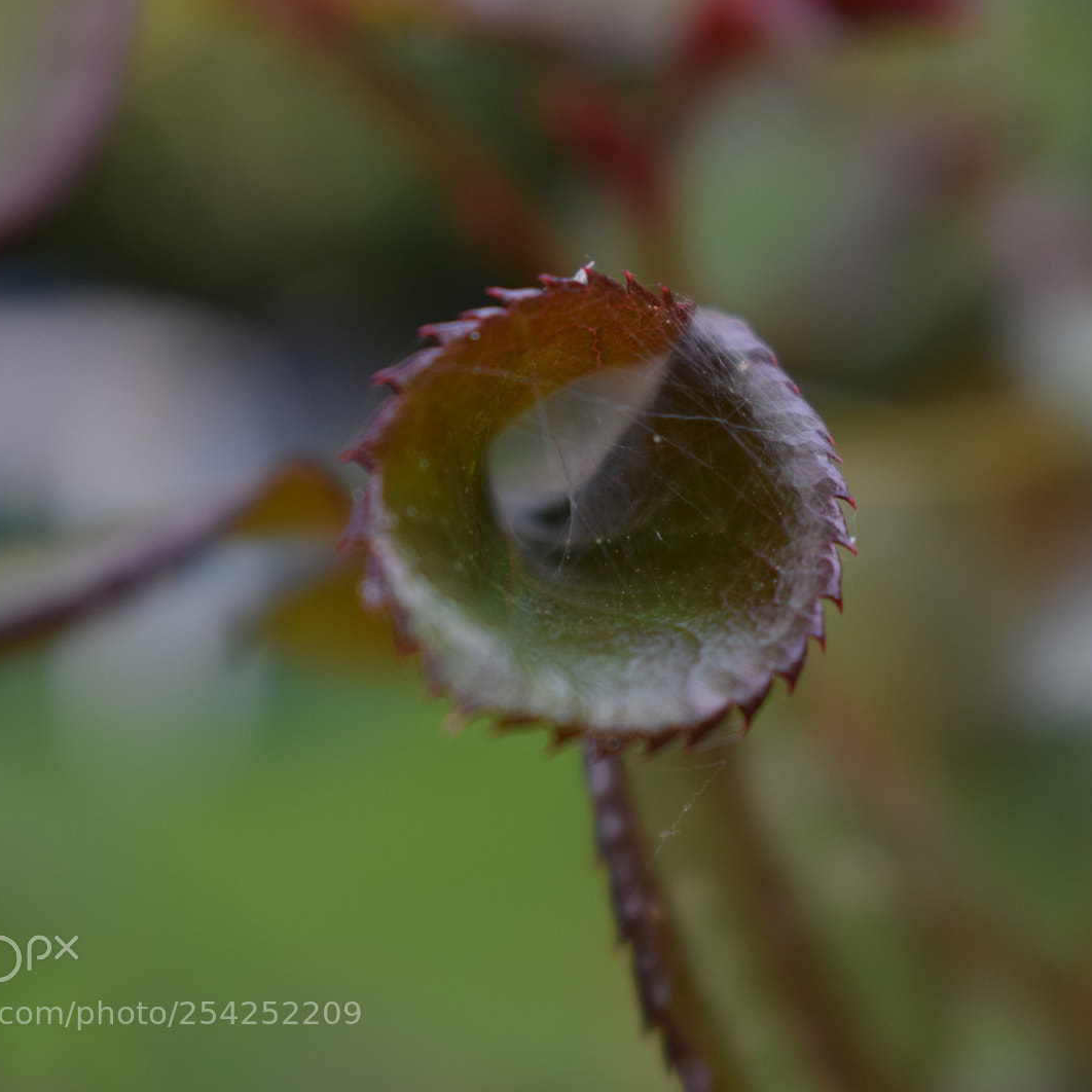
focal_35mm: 106
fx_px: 3770
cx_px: 646
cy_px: 546
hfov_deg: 16.5
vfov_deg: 16.5
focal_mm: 55
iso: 400
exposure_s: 1/200
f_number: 5.6
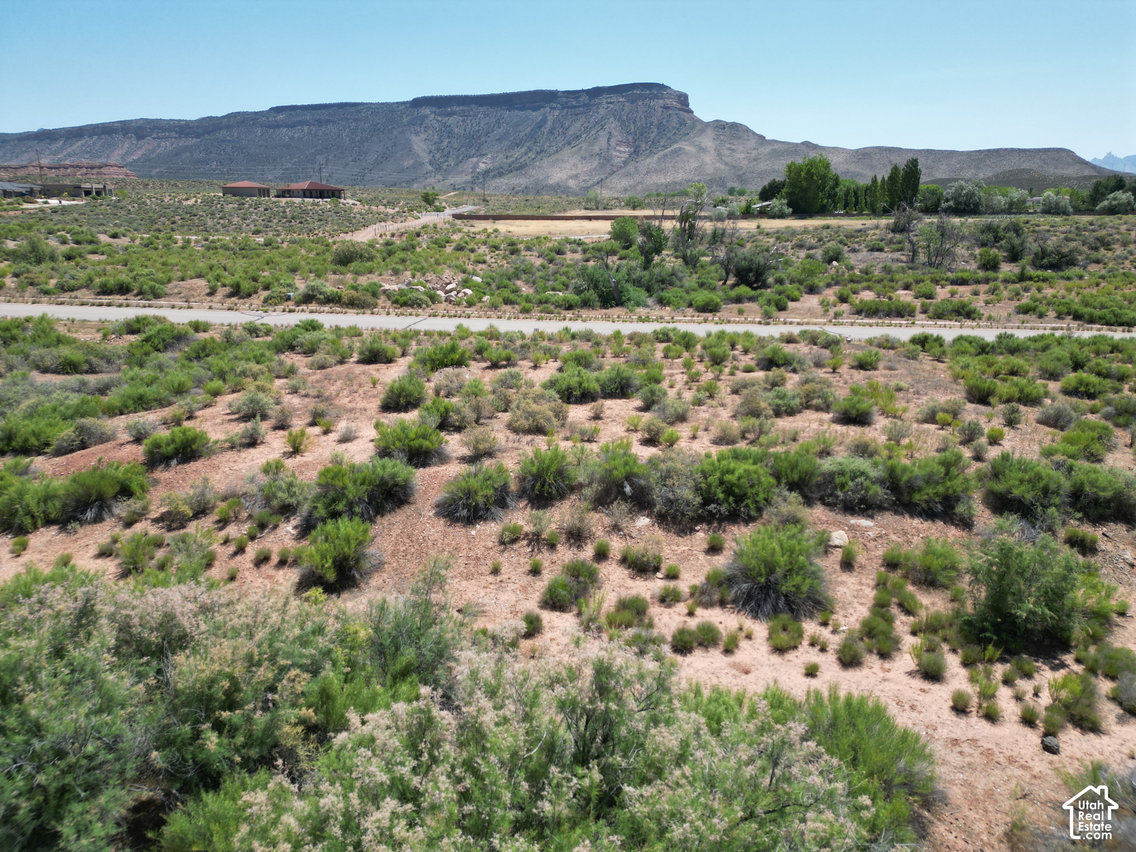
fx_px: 788
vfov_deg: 56.8
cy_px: 426
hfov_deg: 71.6
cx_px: 568
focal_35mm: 24
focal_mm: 6.72
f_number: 1.7
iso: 130
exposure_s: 1/2500
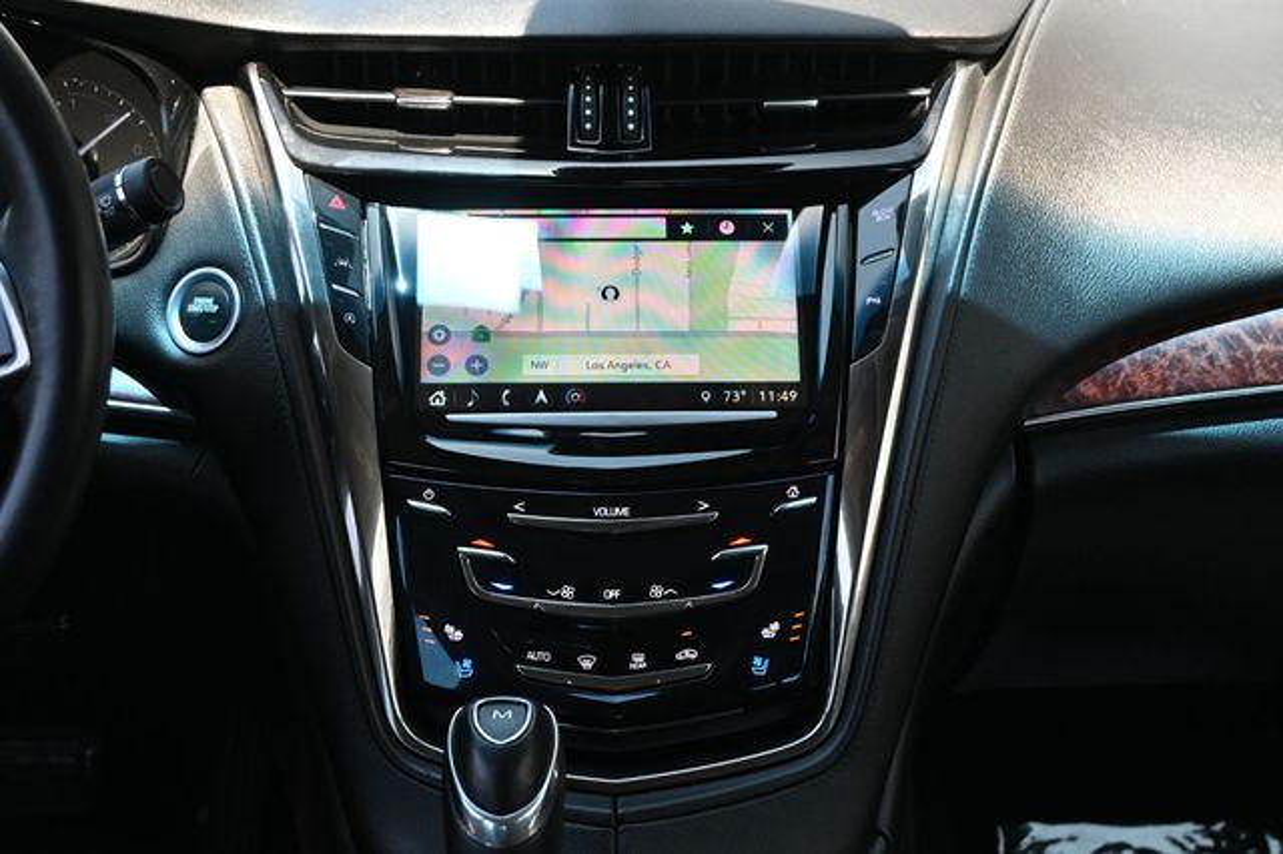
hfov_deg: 36.0
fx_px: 1977
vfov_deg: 24.4
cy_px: 427
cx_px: 642
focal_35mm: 56
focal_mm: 37
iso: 560
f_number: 5.3
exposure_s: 1/125
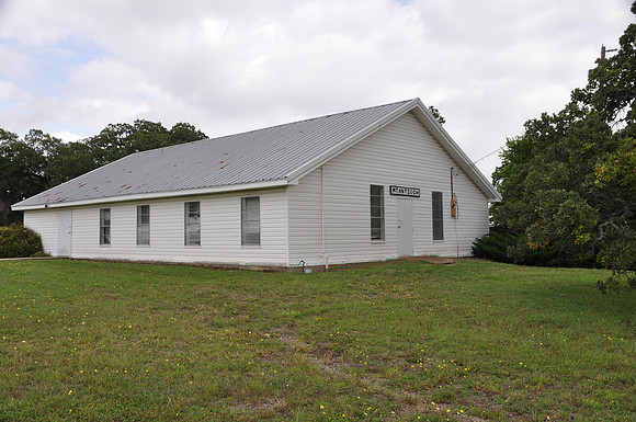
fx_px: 635
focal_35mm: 36
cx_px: 318
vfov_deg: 36.8
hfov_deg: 53.2
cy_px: 211
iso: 200
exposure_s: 1/250
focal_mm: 24
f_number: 7.1
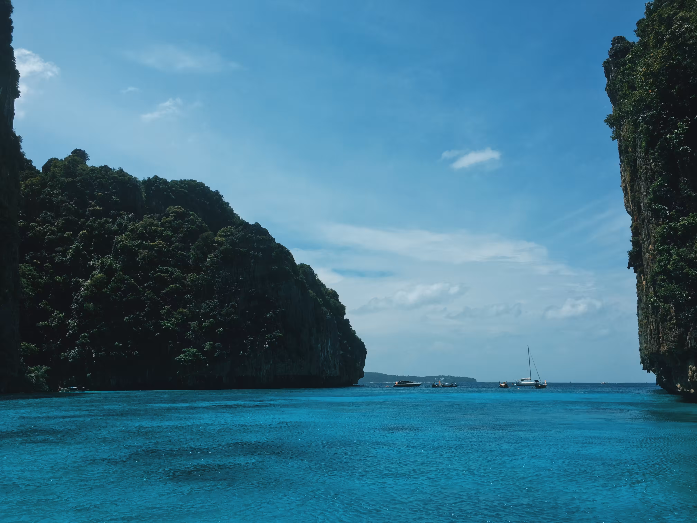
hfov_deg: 61.7
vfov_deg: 48.2
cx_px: 348
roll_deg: +1.4
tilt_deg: +11.7
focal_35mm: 29
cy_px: 262
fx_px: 584
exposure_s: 1/2331
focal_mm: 4.15
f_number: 2.2
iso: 25
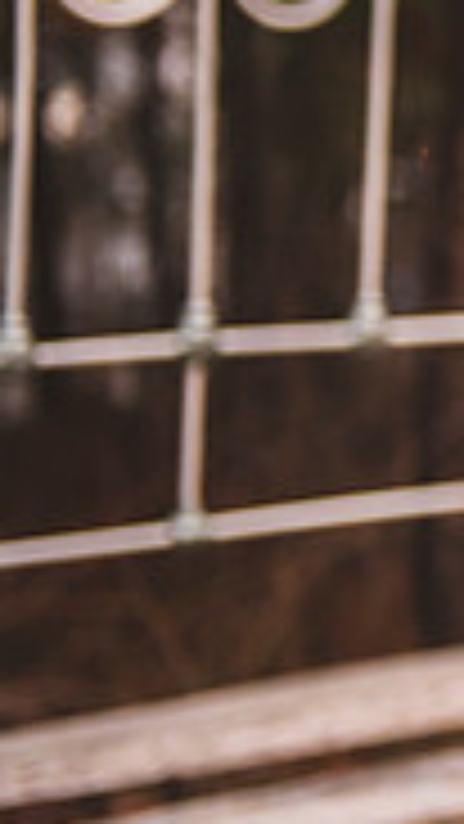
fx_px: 3629
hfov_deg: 6.8
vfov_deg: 12.8
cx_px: 1266
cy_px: 47
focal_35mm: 166
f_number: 2.8
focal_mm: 50
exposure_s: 1/250
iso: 250
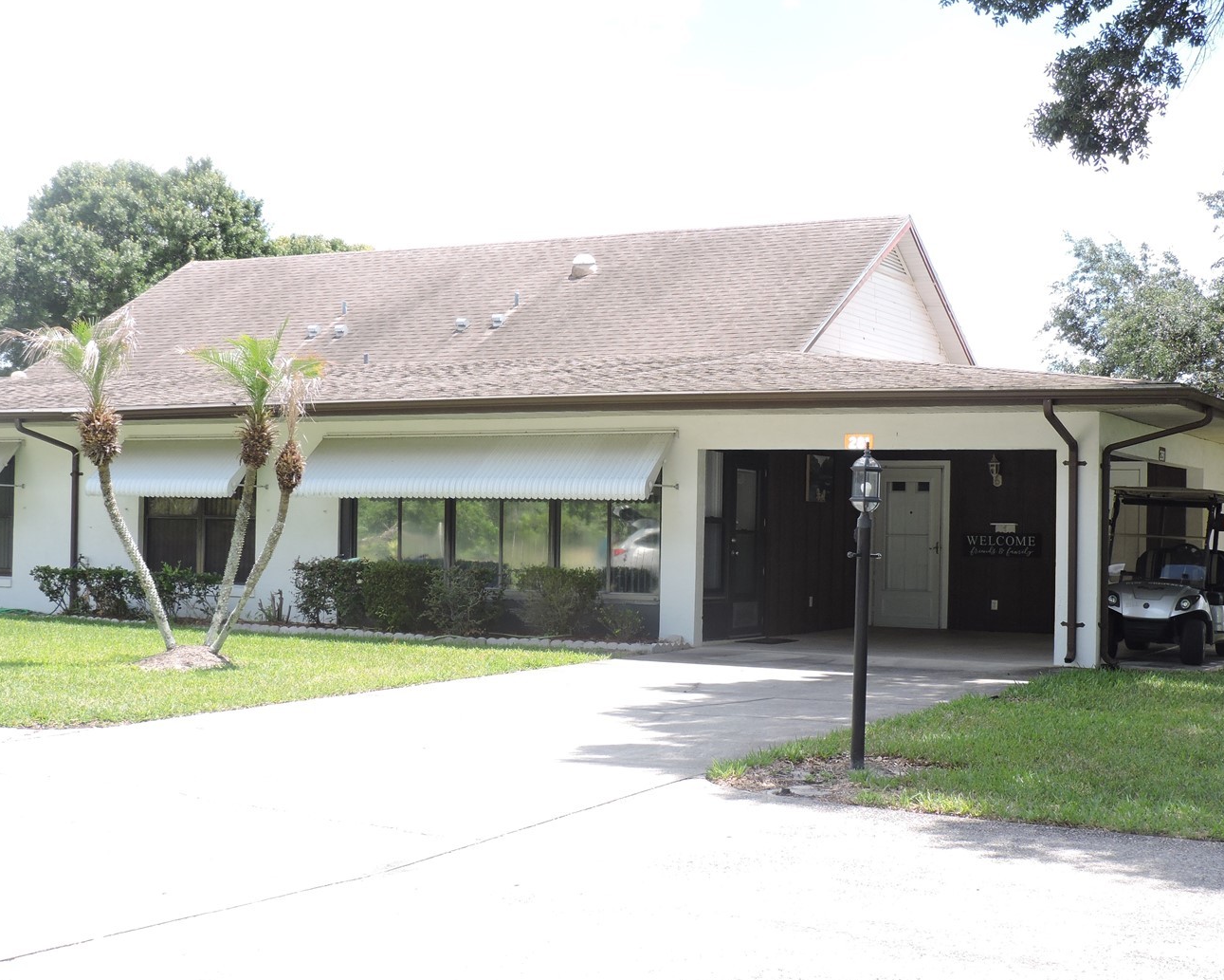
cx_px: 649
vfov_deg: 29.1
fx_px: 1884
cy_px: 493
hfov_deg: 36.0
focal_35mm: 52
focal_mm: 7.7
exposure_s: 1/320
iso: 100
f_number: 3.4
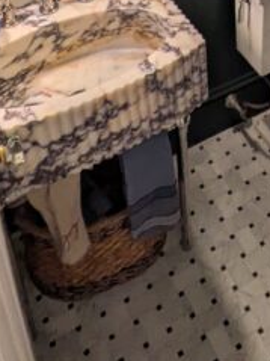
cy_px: -119
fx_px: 625
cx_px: 276
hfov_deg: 23.3
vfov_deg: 26.7
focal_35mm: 60
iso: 139
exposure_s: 1/40
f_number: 2.2
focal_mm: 1.83
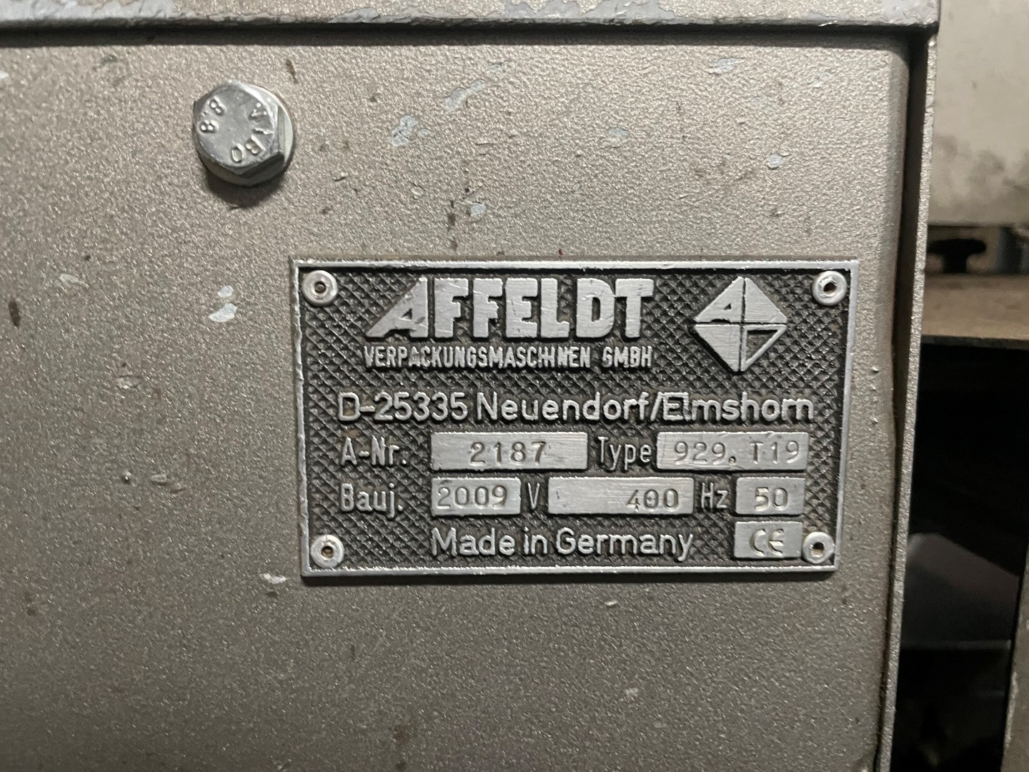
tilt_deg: -10.0
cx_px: 514
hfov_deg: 67.3
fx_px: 773
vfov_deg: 53.1
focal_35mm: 26
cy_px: 386
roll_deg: +0.5
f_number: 1.6
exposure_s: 1/33
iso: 500
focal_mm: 4.2
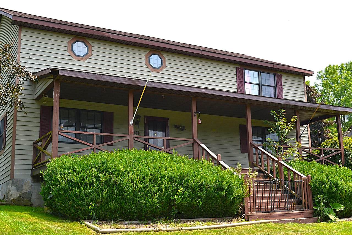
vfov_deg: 29.9
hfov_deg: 43.6
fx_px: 440
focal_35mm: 45
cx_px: 176
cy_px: 118
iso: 100
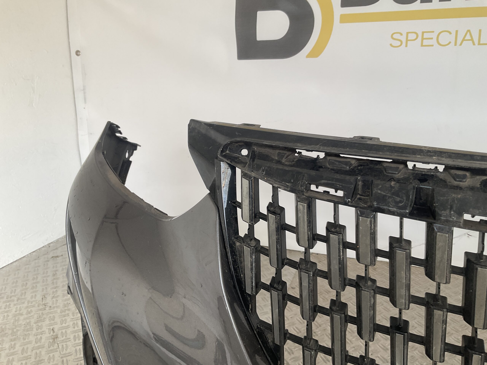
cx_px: 244
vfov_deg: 48.2
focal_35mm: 29
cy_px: 182
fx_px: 408
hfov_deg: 61.7
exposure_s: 1/100
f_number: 1.8
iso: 20
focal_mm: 3
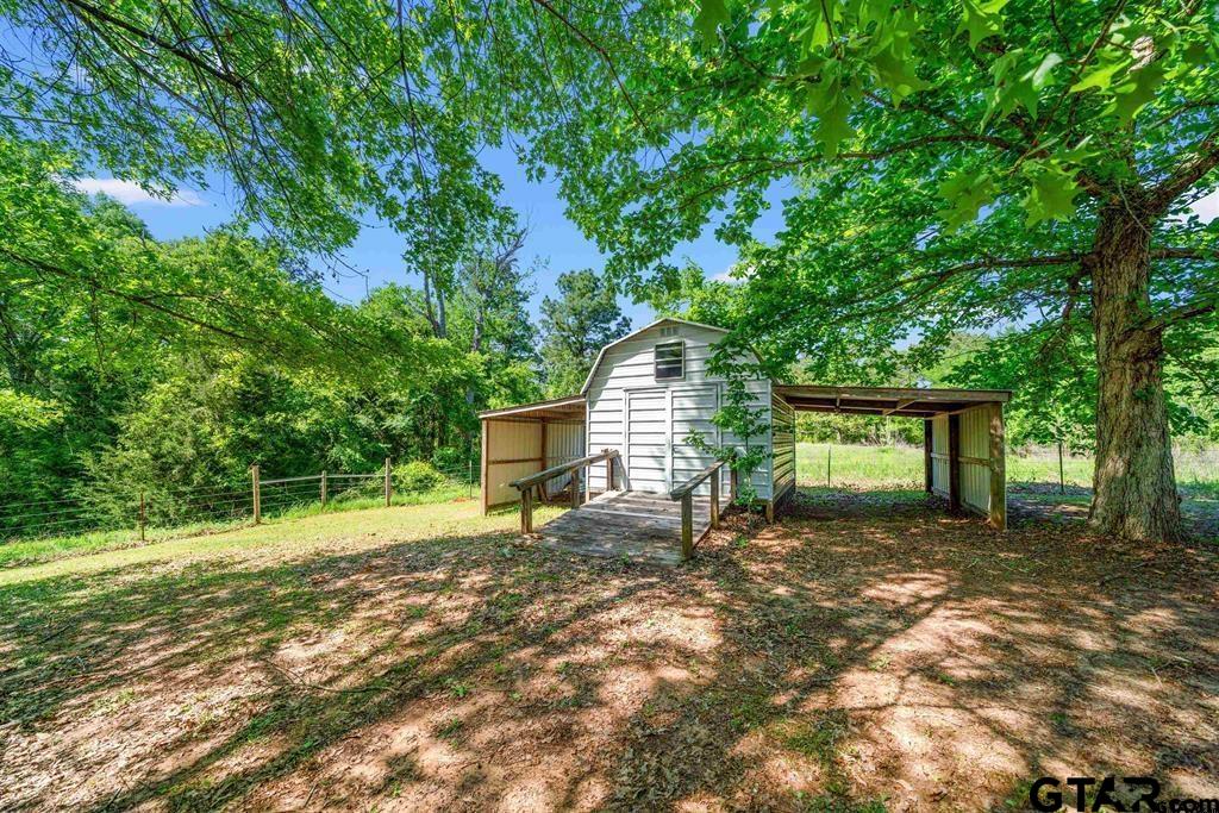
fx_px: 406
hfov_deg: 112.6
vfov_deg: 90.0
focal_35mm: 12
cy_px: 406
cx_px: 610
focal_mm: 12
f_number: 5.6
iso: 100
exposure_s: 1/250
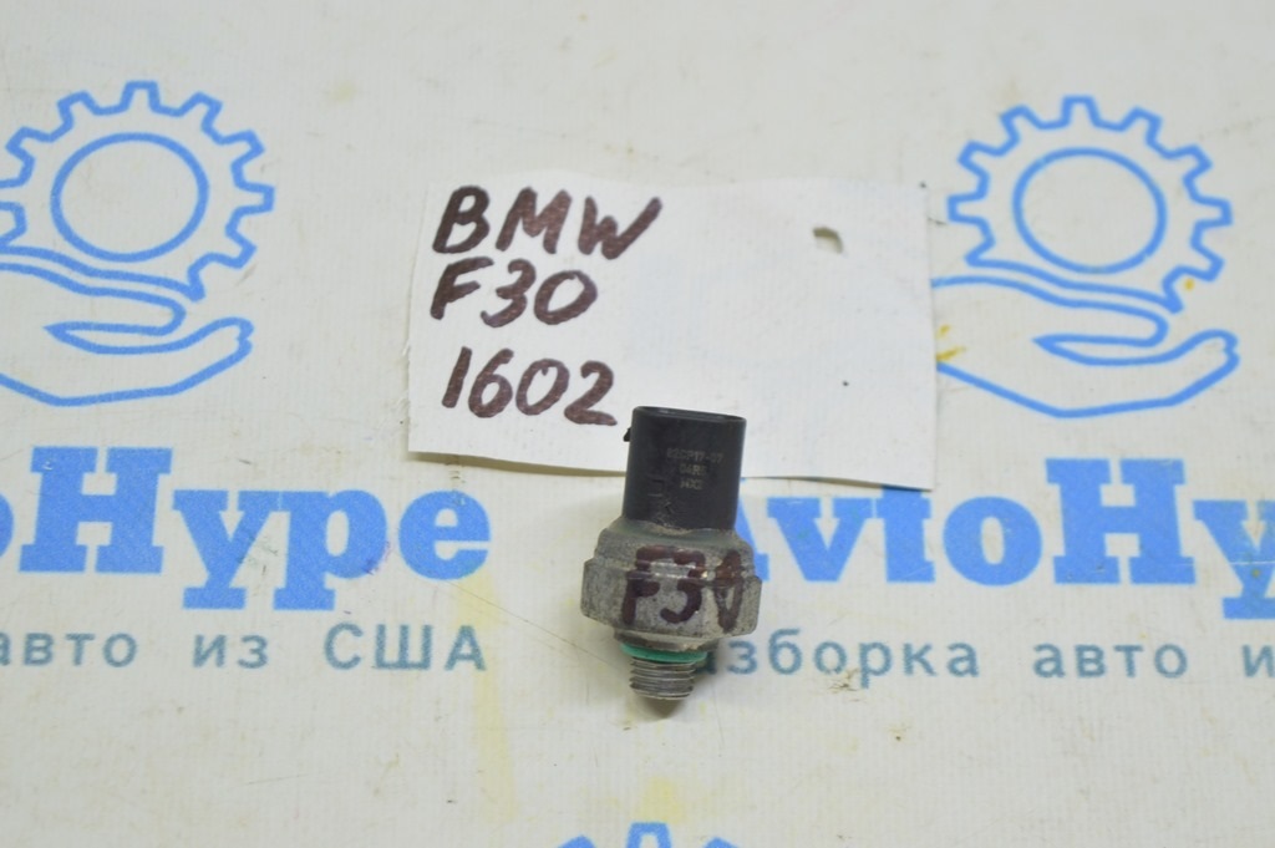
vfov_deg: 16.5
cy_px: 424
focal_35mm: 82
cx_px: 638
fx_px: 2919
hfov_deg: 24.6
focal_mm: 55
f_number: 5.6
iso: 400
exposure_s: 1/20
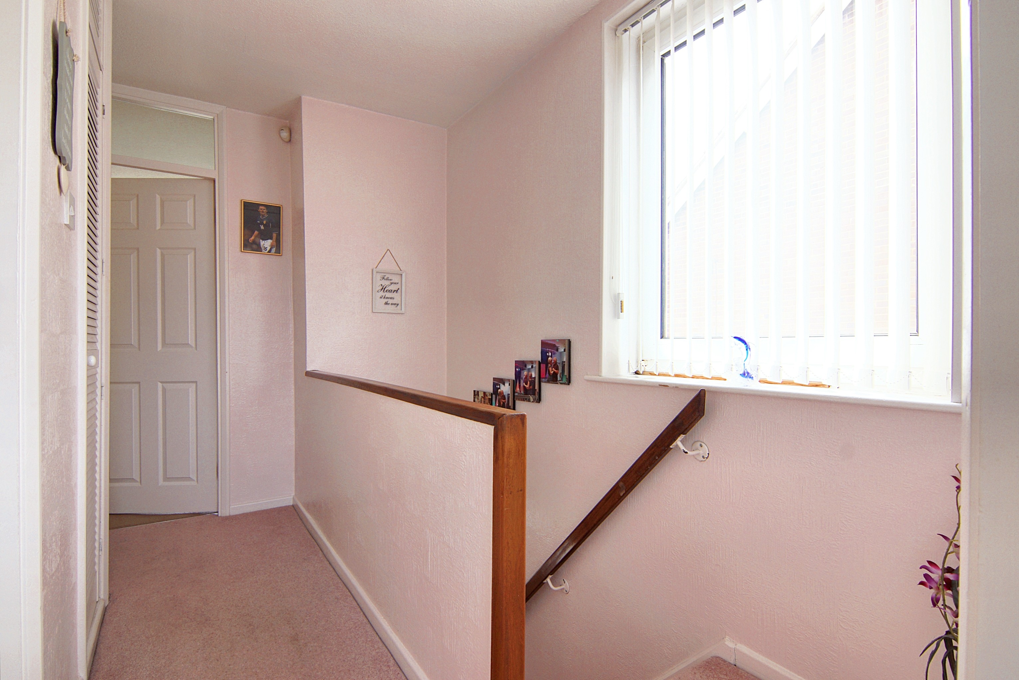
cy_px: 340
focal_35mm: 16
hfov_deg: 95.0
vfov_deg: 72.1
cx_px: 510
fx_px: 467
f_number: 10
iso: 100
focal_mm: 11
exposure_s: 1/13
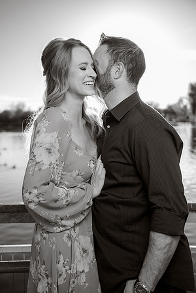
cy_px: 146
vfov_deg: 40.3
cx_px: 98
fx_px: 400
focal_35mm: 49
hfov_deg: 27.5
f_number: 4
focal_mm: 49
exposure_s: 1/250
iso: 50
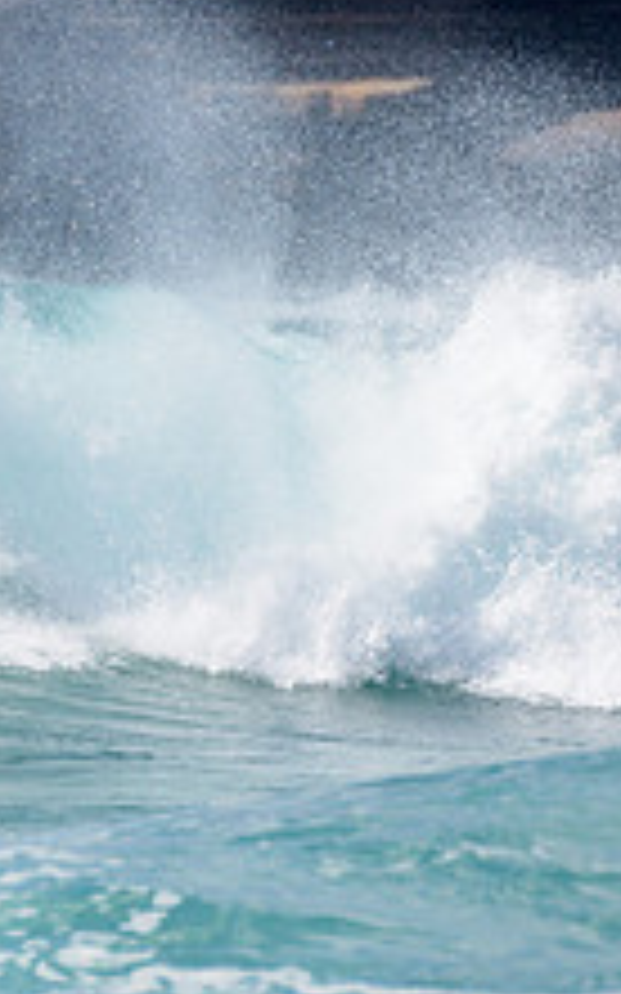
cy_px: 551
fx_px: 44438
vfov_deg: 1.3
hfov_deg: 0.8
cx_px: -285
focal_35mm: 1640
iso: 100
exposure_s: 1/2000
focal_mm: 500
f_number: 5.6
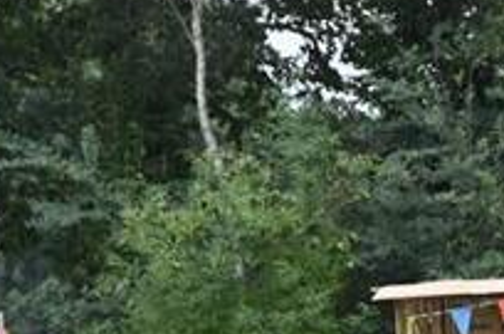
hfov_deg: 6.8
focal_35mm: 302
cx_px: 558
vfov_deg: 4.5
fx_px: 4218
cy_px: 541
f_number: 4
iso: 200
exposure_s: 1/250
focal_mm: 62
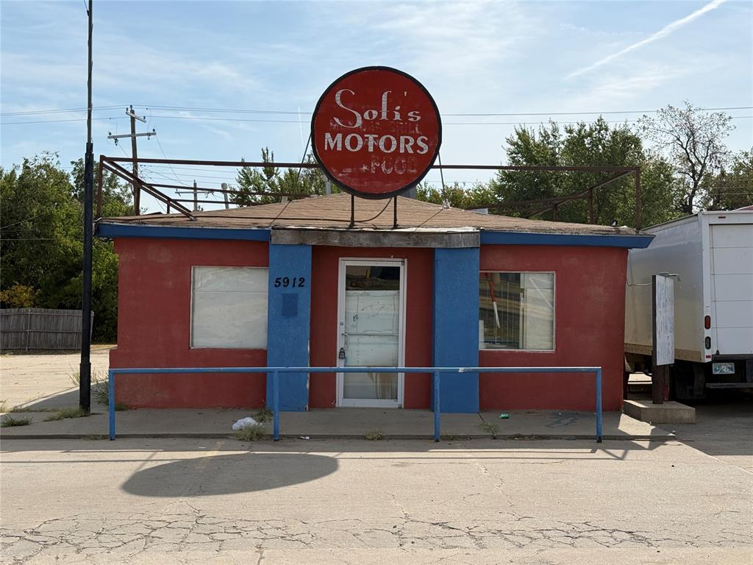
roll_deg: -1.7
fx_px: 1044
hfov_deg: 39.7
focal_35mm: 48
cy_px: 282
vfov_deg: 30.3
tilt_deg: +1.8
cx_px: 376
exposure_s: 1/7143
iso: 64
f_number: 1.78
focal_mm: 6.76
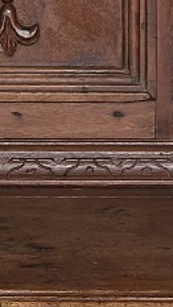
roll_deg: +1.0
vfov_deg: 8.0
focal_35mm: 269
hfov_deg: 4.5
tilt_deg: -11.3
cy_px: 1
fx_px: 2195
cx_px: -9
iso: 400
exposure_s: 1/60
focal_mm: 6.86
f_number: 1.78
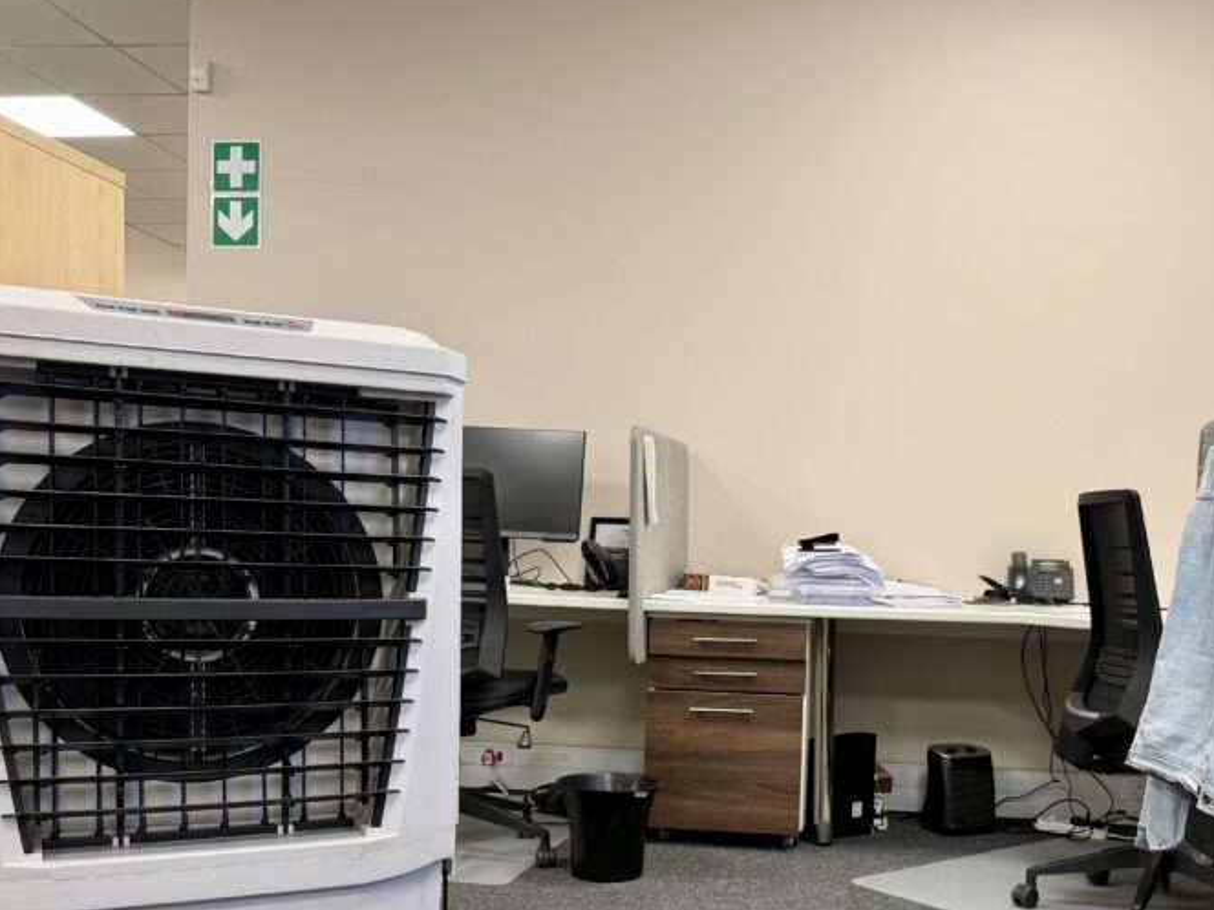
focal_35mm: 37
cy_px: 649
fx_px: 1298
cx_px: 728
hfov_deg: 49.8
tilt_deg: -3.5
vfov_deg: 38.0
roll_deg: -1.5
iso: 200
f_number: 1.78
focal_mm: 6.76
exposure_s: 1/100
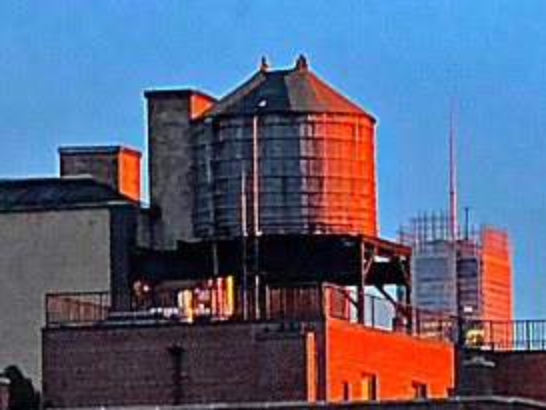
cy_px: 496
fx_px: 2588
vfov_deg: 8.9
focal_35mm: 164
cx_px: 924
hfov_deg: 11.3
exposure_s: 1/24
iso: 32
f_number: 1.8
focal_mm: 4
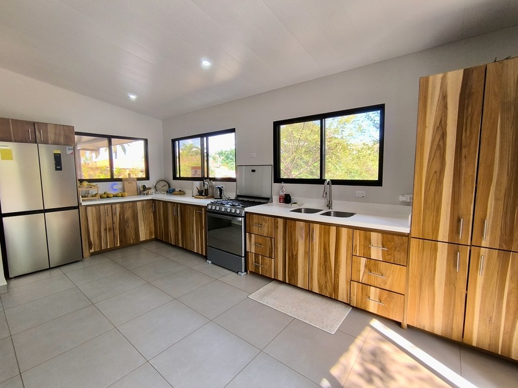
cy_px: 194
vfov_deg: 78.1
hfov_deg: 94.5
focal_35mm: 16
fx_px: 239
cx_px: 259
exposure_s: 1/100
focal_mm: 1.65
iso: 80
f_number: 2.2
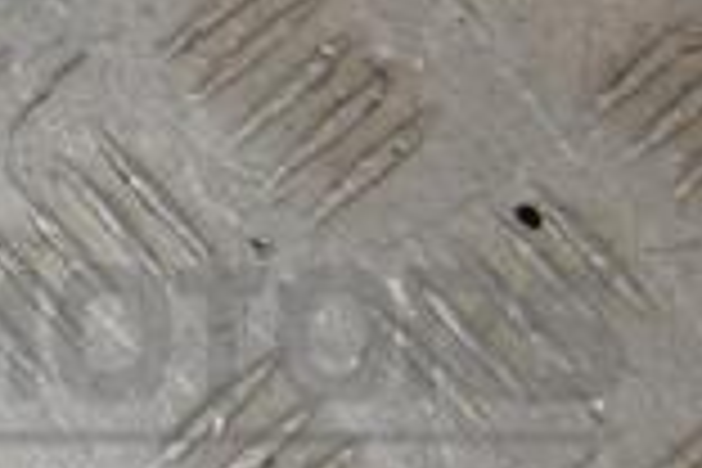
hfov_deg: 9.8
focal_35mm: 196
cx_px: -639
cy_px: -266
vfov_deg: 6.9
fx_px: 3822
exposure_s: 1/200
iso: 800
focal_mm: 34
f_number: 11
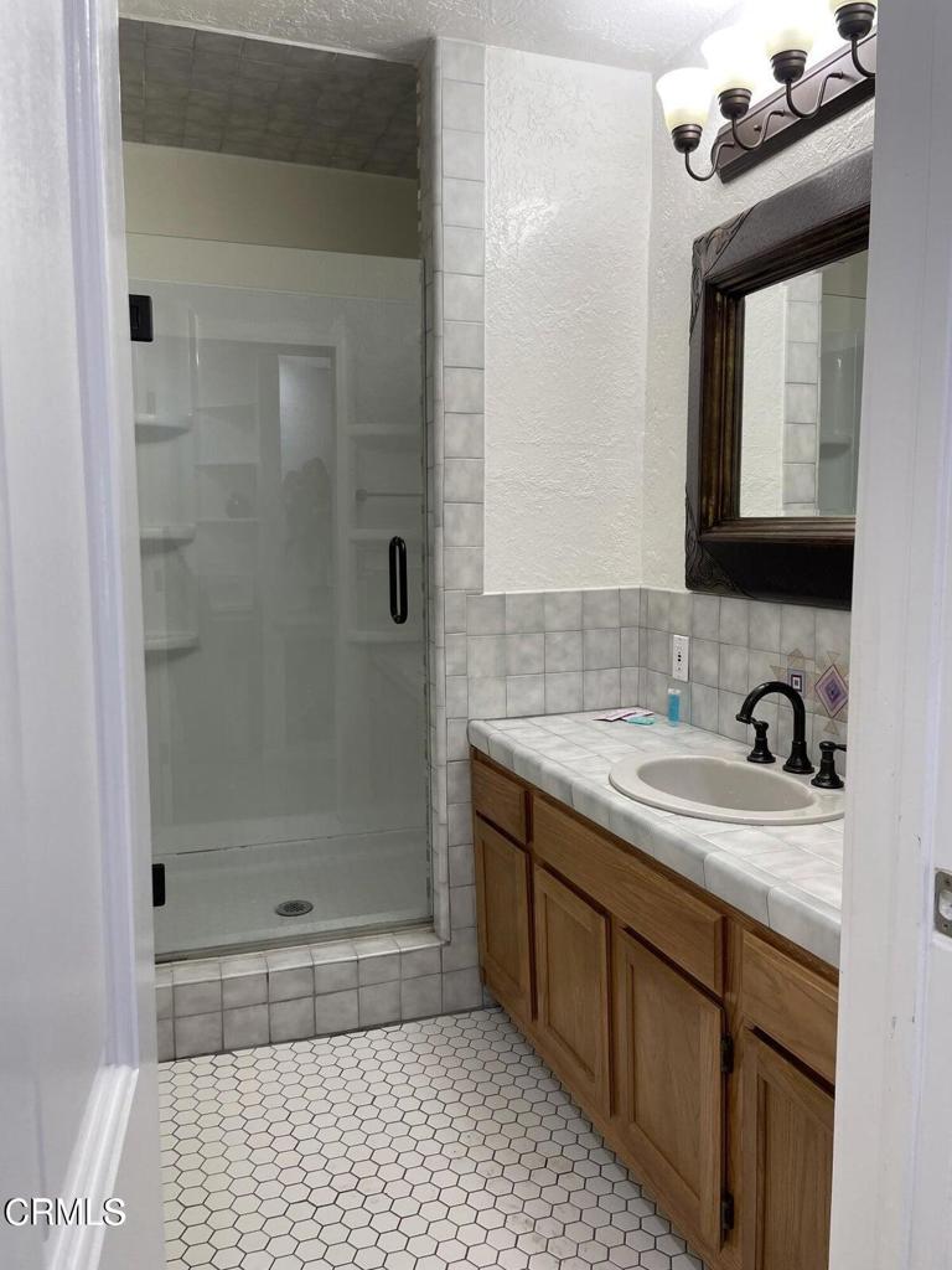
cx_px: 476
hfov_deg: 53.1
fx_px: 953
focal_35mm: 26
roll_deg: -0.1
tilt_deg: -5.7
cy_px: 635
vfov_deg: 67.3
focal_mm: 4.2
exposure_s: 1/120
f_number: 1.6
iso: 80
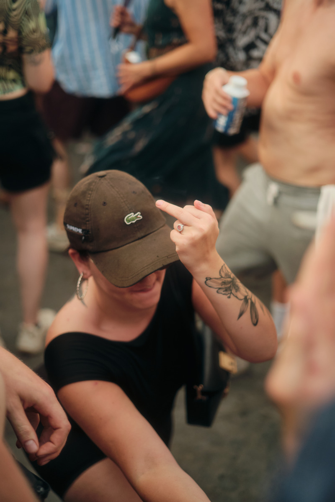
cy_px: 251
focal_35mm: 50
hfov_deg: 27.0
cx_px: 168
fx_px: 698
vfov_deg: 39.6
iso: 640
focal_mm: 33
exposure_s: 1/2700
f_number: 1.4
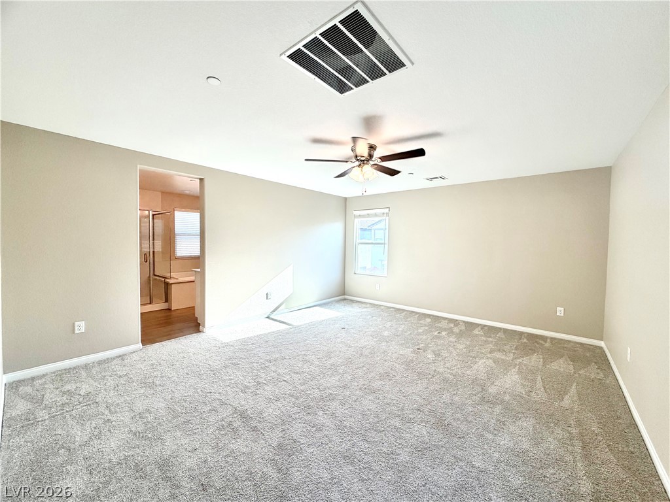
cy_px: 251
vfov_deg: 85.7
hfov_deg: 102.1
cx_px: 335
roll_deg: -0.1
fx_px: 271
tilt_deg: -2.0
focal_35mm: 14
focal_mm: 2.22
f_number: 2.2
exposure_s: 1/120
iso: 80
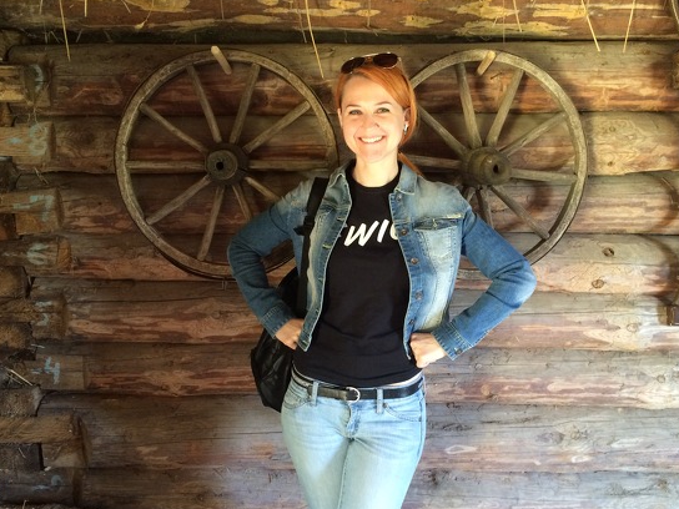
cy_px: 257
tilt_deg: -8.9
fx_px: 628
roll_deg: +0.5
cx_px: 347
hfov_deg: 56.8
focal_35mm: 32
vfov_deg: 44.2
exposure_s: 1/33
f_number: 2.2
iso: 250
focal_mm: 4.15
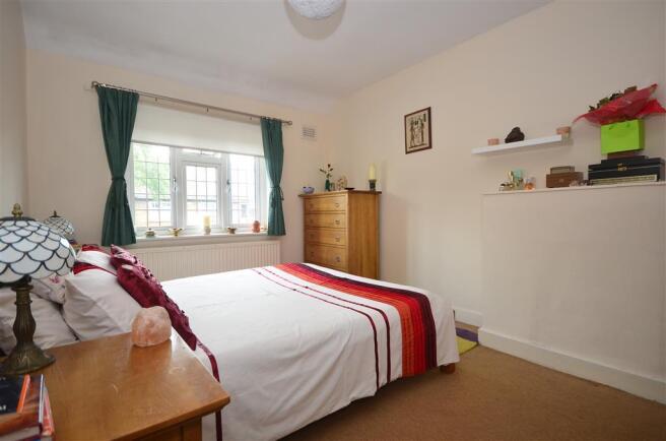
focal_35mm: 17
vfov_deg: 69.4
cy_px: 220
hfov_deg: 92.6
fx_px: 318
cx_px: 333
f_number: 5
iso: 200
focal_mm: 11.5
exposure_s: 1/25
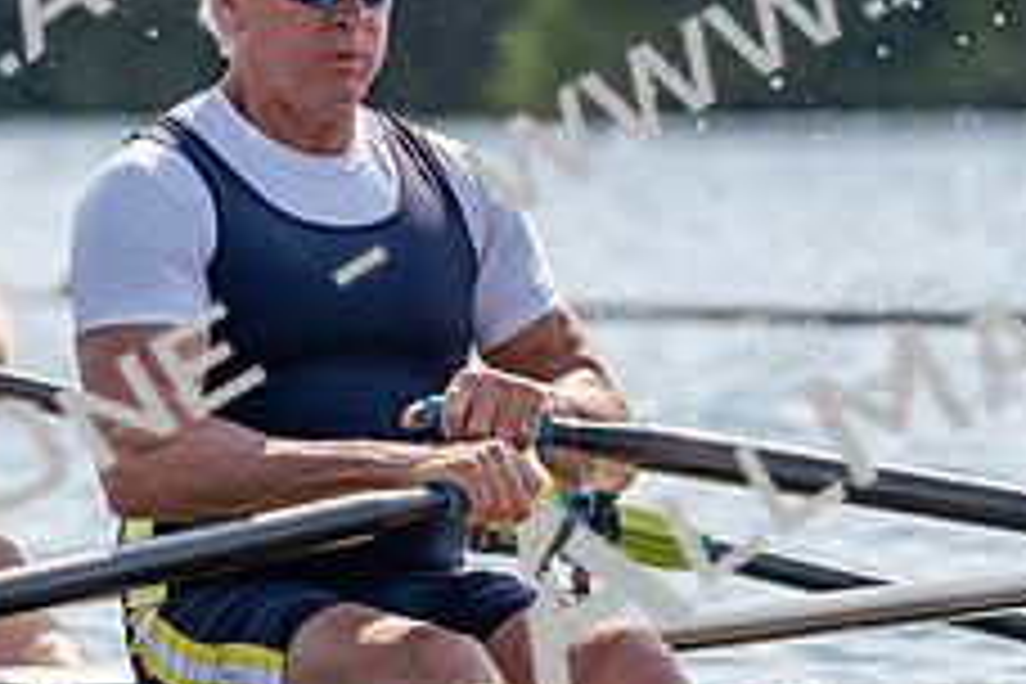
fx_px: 18951
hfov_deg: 3.1
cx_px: 130
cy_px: 290
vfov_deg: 2.1
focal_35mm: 665
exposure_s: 1/1600
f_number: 5.6
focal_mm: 261
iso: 250
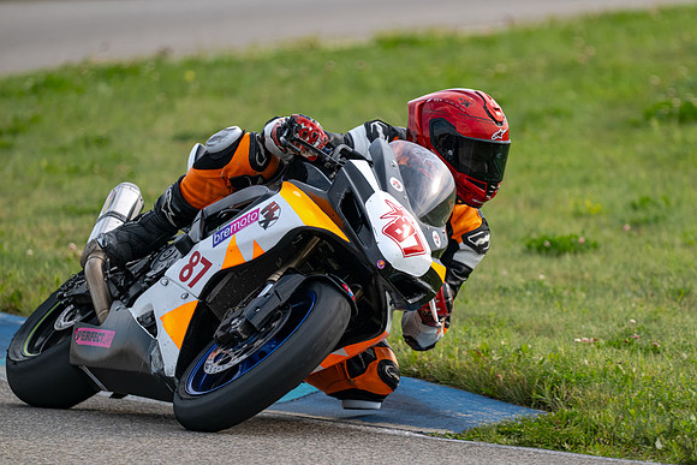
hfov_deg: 3.1
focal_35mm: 675
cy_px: 232
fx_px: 13077
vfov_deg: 2.0
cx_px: 392
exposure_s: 1/1250
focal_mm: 600
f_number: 6.3
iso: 500
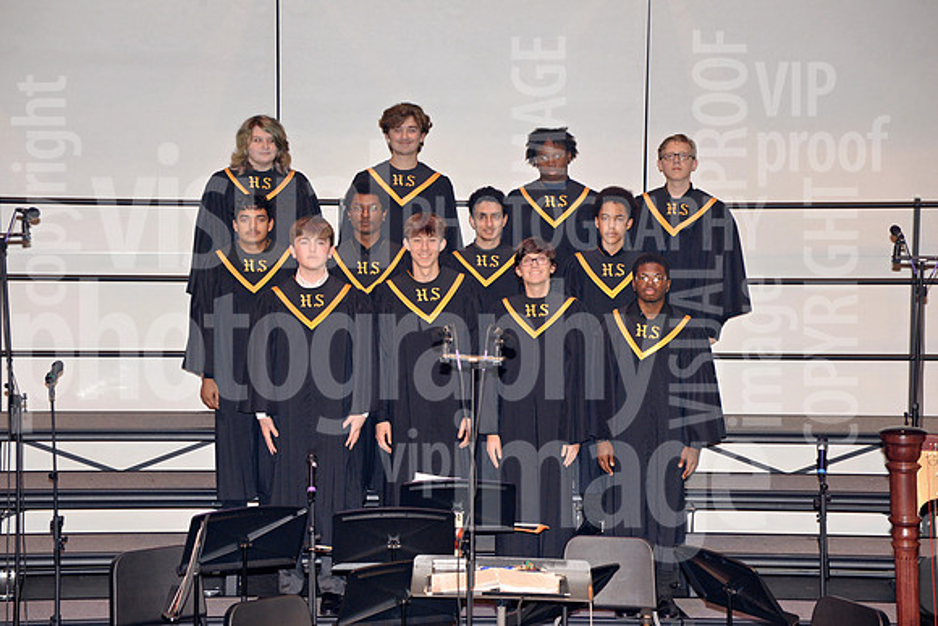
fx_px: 4300
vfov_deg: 8.3
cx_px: 469
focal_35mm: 165
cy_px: 313
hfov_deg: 12.4
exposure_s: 1/125
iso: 1600
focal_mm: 165
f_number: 8
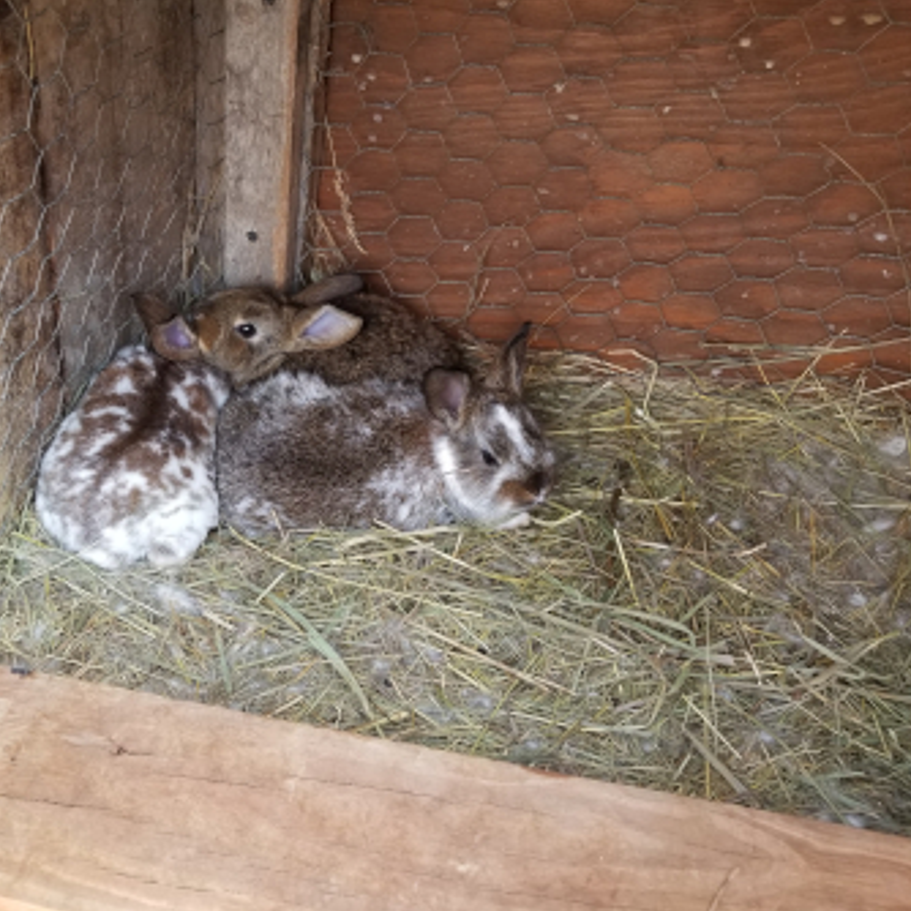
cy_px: 456
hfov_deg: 51.7
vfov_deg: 52.5
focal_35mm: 31
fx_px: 923
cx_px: 314
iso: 64
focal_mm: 4.25
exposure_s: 1/60
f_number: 1.7
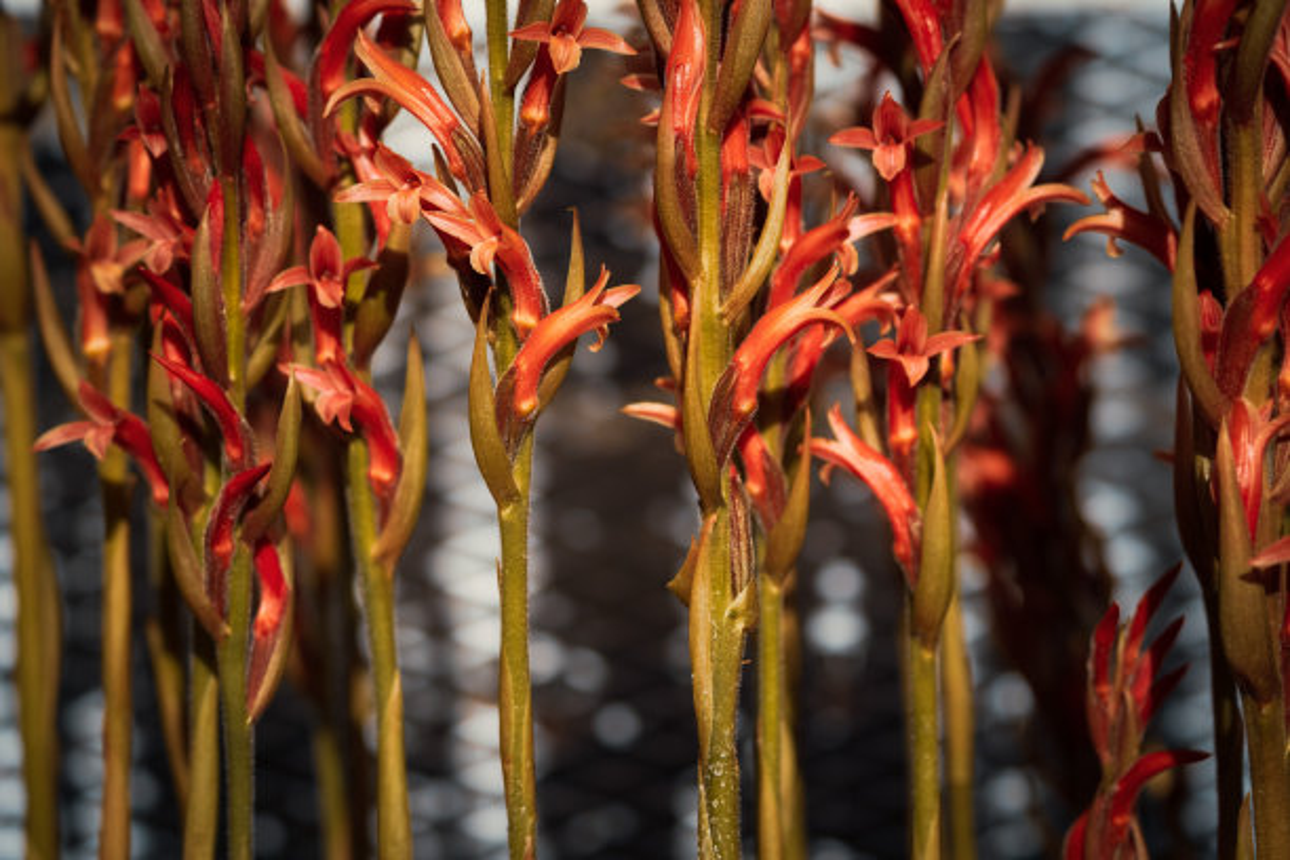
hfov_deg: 13.9
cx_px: 645
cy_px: 430
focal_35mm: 148
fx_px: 5303
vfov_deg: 9.3
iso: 800
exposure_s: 1/2500
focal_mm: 148
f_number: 5.6
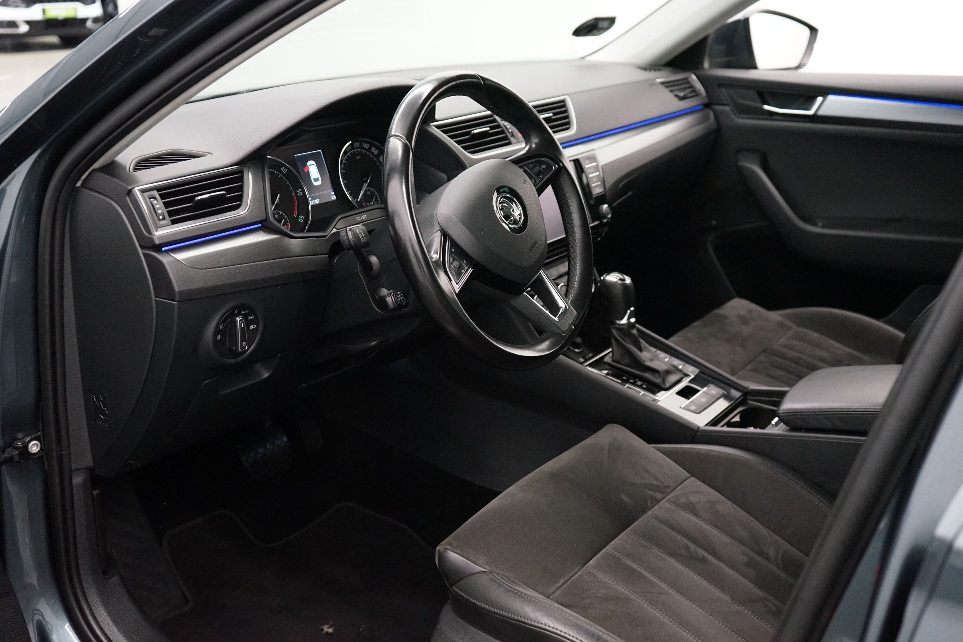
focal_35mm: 39
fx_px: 1043
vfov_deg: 34.2
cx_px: 482
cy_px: 321
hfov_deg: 49.6
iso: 6400
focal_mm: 39
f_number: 4
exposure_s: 1/125
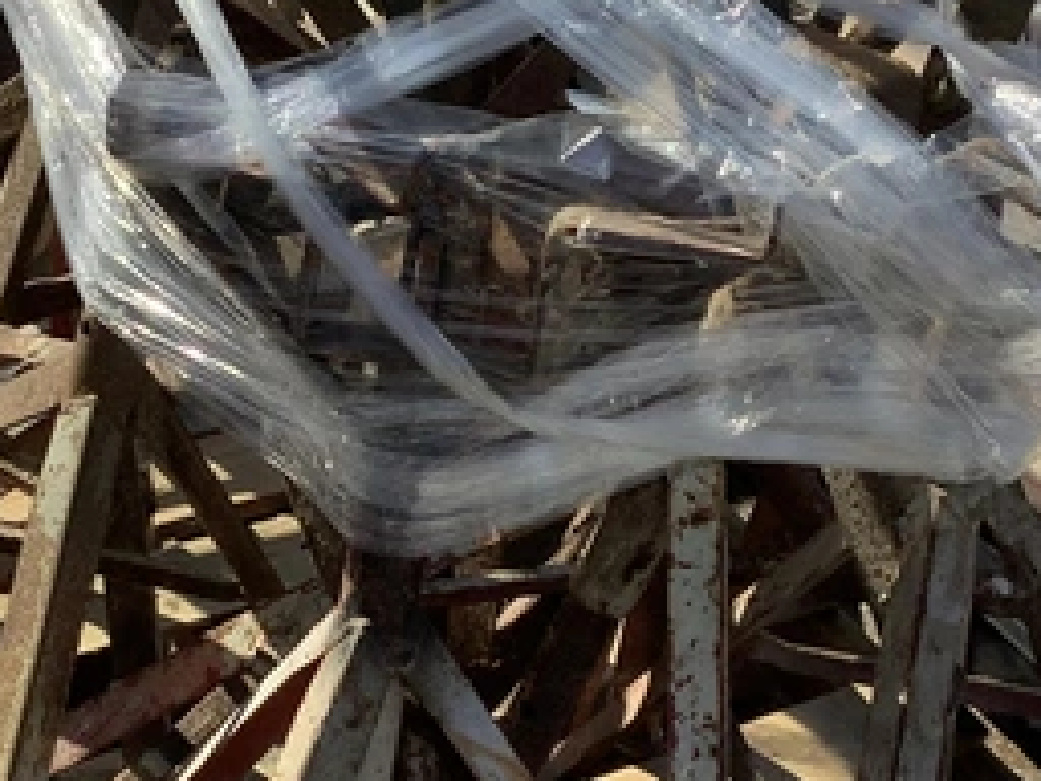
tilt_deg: -38.4
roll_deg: -15.9
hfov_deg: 21.5
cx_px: 435
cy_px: 437
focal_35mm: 91
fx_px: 2737
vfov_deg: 16.2
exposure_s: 1/1018
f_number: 2.4
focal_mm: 3.3
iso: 25
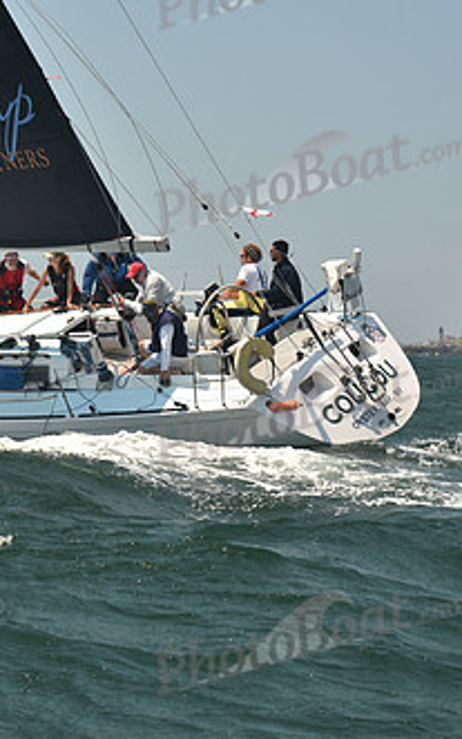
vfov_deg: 16.7
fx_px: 2517
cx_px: 40
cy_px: 325
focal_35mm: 125
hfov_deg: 10.4
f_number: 5.6
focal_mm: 70
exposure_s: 1/640
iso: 250
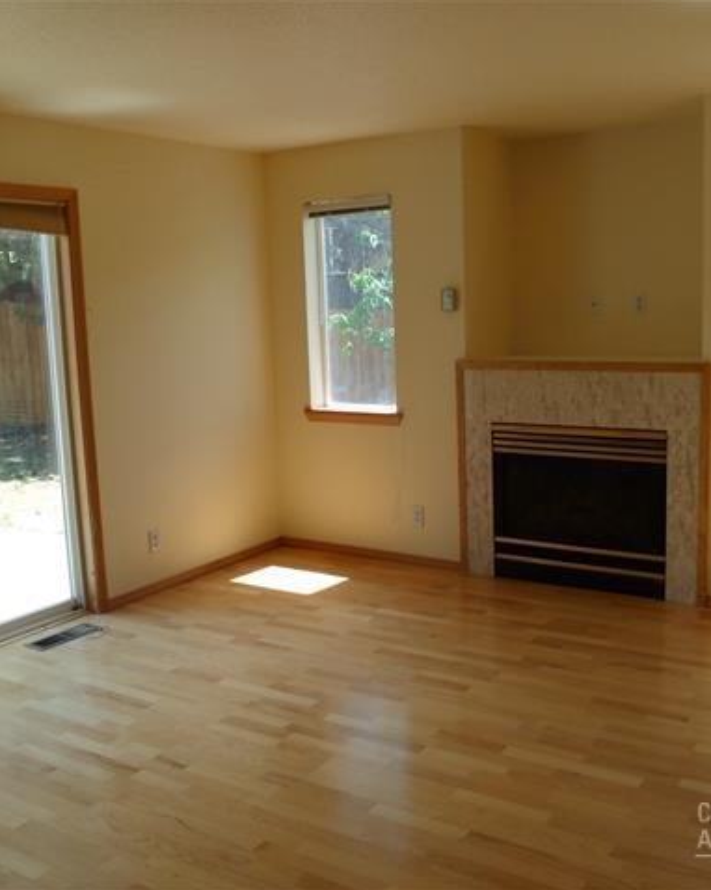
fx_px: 895
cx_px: 383
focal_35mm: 34
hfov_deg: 43.3
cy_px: 445
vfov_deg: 52.9
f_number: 3.3
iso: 80
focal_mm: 4.9
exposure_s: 1/180
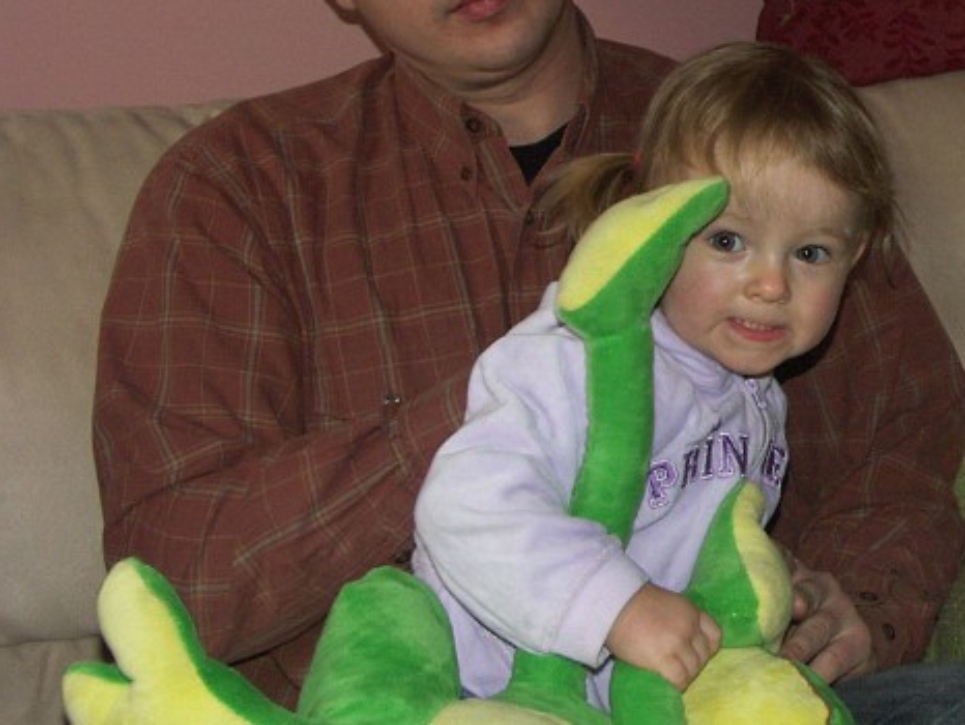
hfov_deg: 20.8
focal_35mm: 90
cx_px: 1048
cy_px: 228
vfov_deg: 16.4
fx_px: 2510
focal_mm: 10.65
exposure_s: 1/50
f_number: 2.8
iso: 200
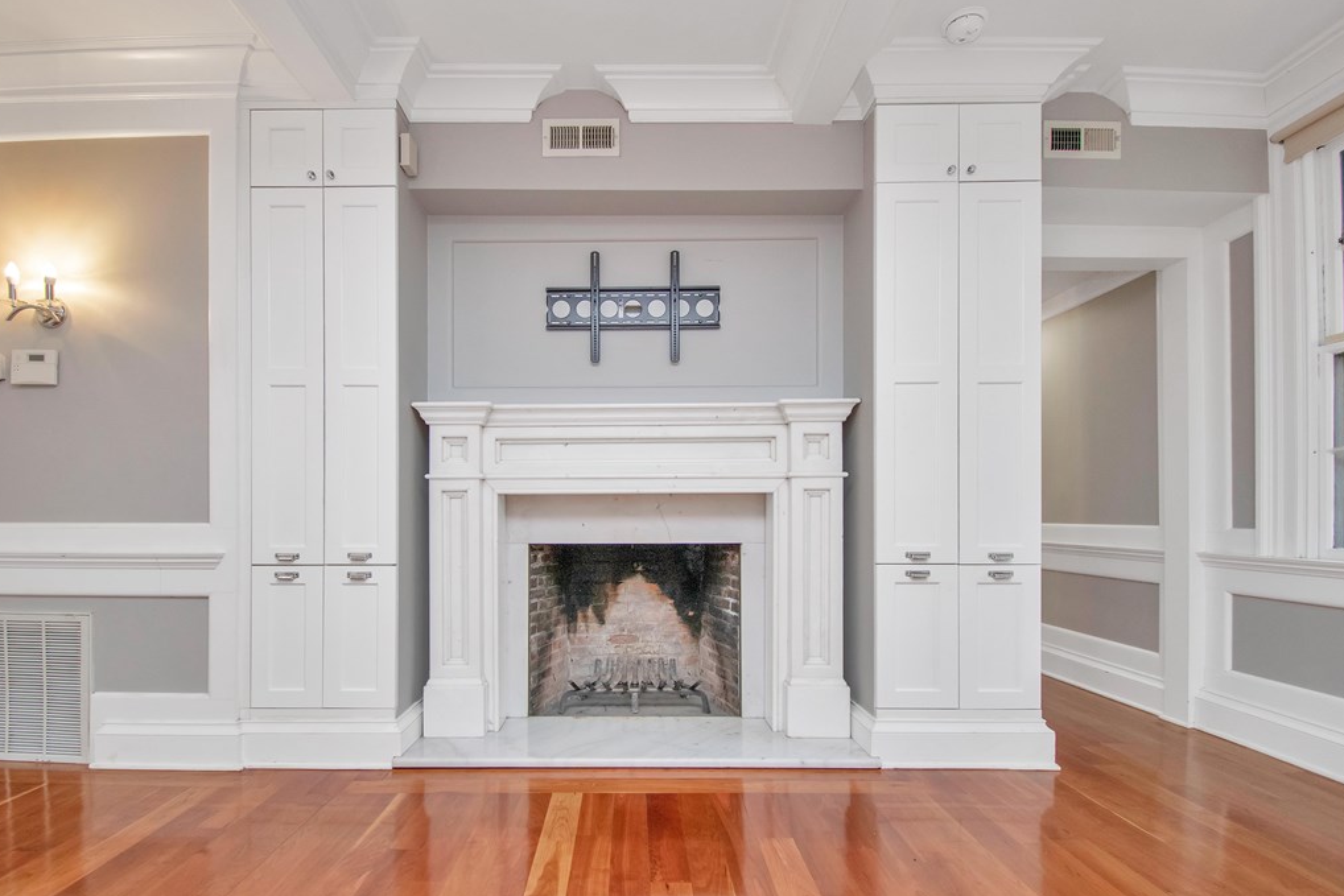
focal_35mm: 16
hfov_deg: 96.6
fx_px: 597
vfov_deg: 73.7
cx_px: 634
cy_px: 429
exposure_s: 1/80
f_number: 4.5
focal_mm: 10
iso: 800
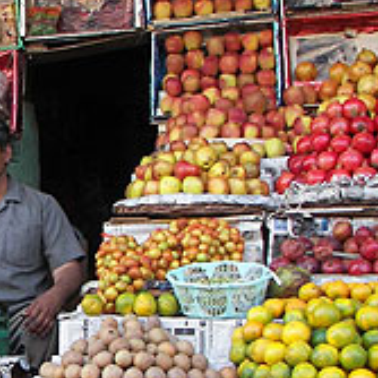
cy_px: 233
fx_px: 1062
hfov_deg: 19.5
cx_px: -9
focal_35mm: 86
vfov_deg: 20.1
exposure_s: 1/30
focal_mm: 6
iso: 50
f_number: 2.8
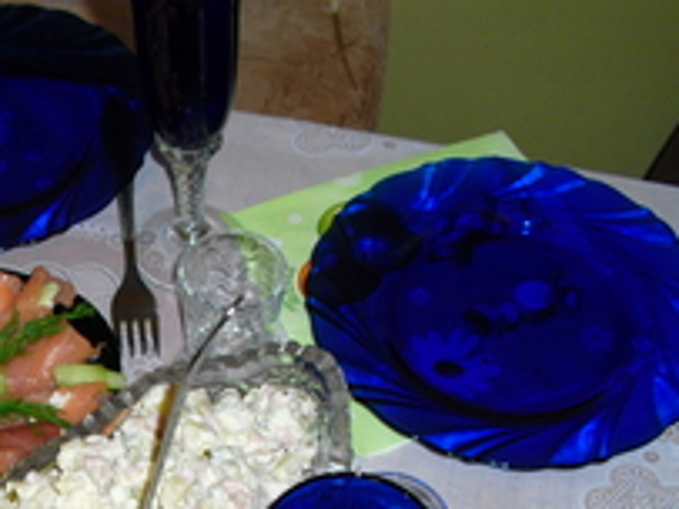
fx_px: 1568
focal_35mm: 80
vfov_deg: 17.8
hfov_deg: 23.2
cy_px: 553
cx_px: -37
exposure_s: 1/100
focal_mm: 6.3
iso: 100
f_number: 3.1
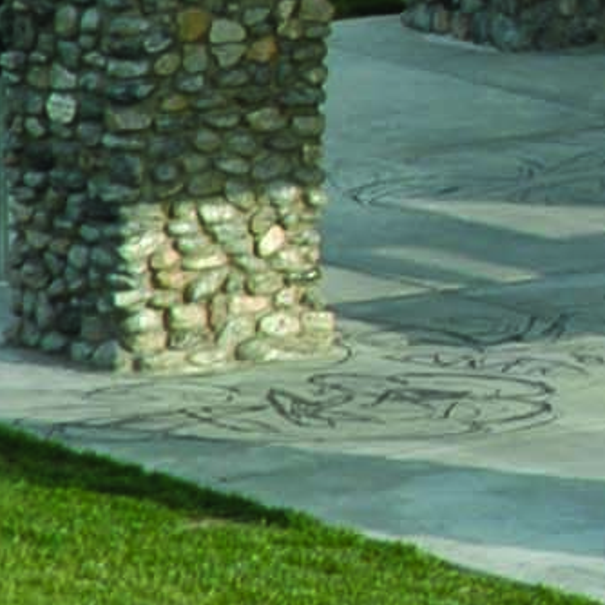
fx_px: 14059
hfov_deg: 2.4
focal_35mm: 711
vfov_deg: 2.5
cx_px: 2052
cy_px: -466
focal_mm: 62
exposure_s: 1/250
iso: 200
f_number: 8
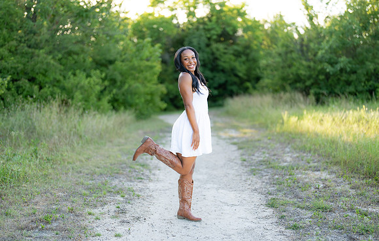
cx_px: 197
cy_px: 124
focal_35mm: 53
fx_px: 552
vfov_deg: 24.6
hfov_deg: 37.9
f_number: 1.2
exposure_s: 1/1000
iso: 100
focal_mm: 50
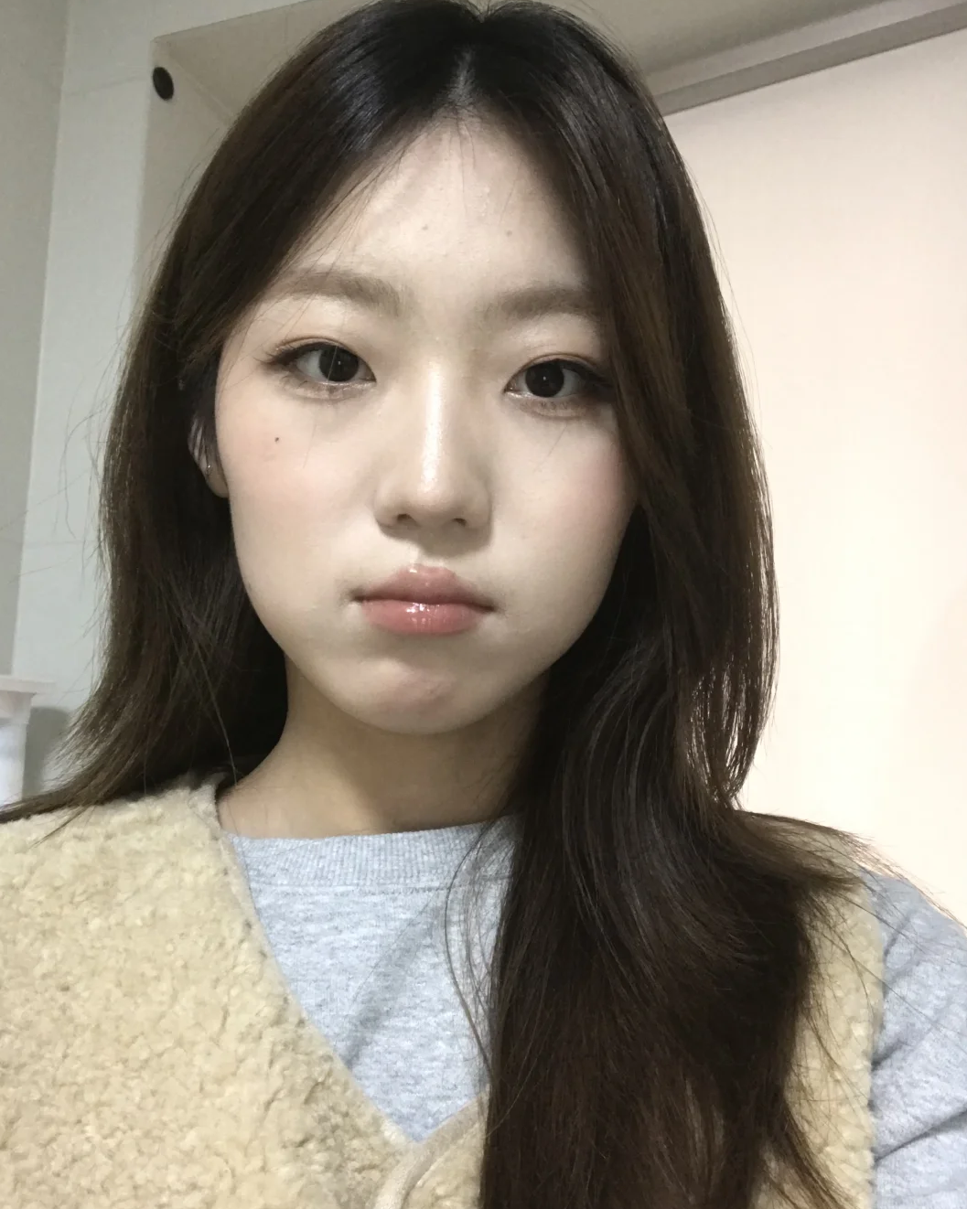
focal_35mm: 34
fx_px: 1217
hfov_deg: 43.3
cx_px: 476
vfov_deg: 52.9
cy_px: 605
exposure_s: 1/33
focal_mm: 2.87
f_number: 2.2
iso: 80
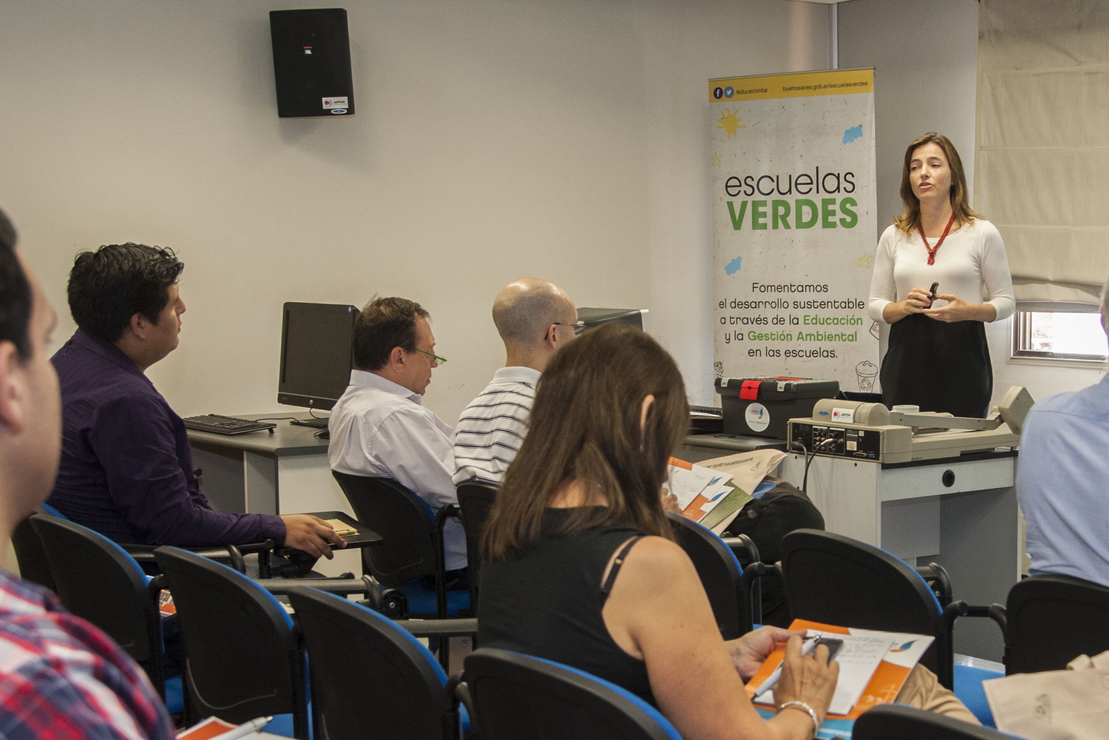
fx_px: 1910
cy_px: 472
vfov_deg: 21.9
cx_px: 731
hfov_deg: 32.1
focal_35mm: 62
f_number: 5
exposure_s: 1/100
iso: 1600
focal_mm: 38
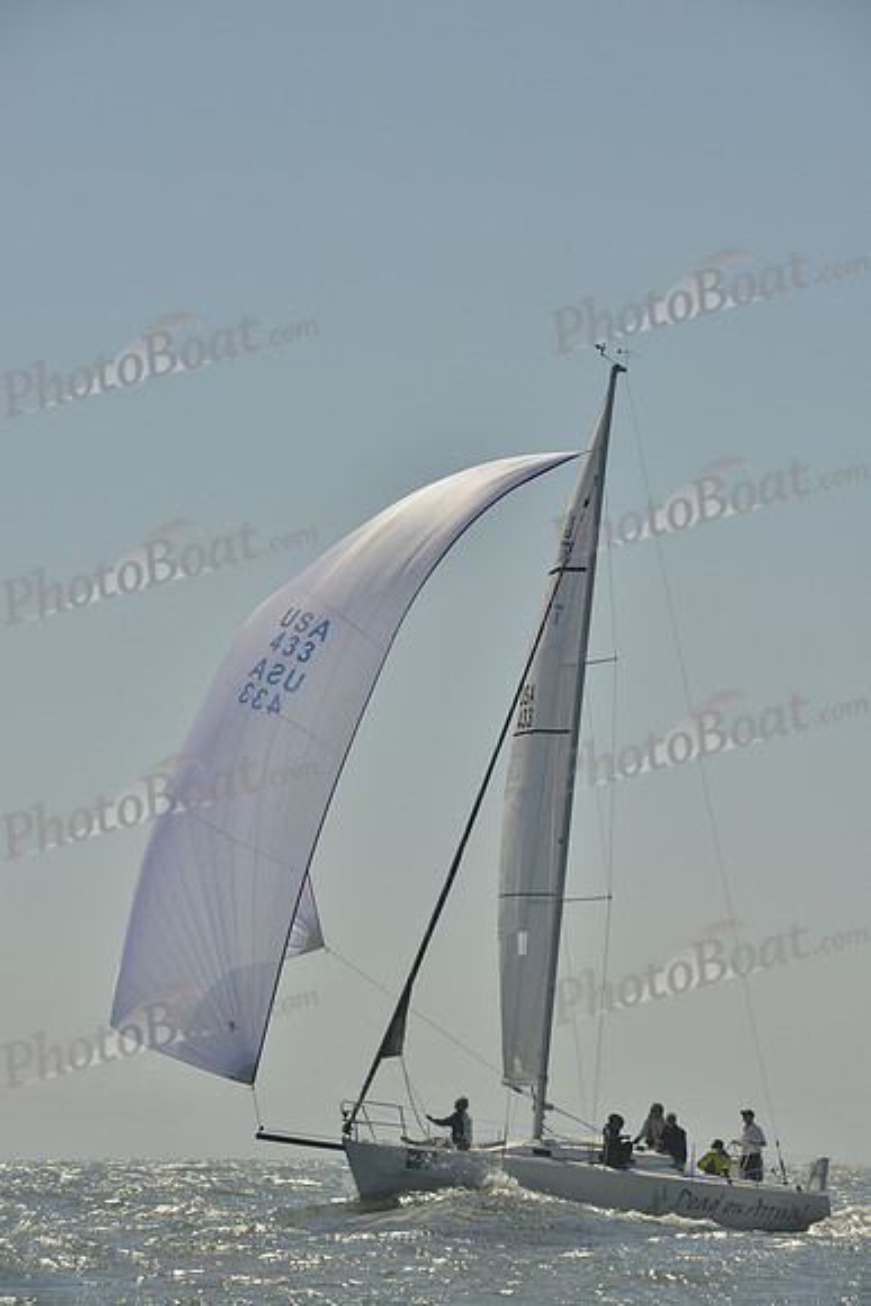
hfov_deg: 10.2
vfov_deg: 15.2
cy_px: 653
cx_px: 436
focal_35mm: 135
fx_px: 4896
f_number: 11
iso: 280
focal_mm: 135
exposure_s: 1/1000
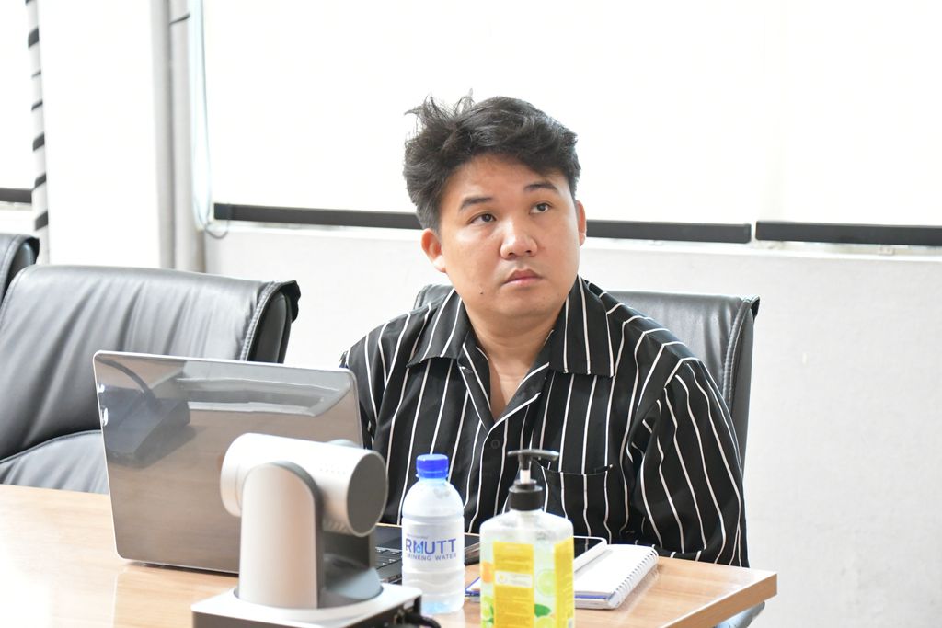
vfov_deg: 14.7
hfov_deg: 21.9
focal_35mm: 93
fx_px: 2434
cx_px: 471
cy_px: 314
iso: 6400
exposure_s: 1/60
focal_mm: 62
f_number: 5
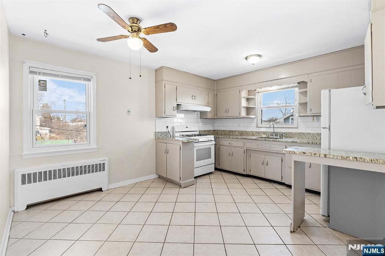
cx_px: 192
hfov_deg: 96.8
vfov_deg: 73.7
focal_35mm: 16
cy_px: 128
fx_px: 171
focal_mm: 16
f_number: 8
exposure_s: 1/15
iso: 250
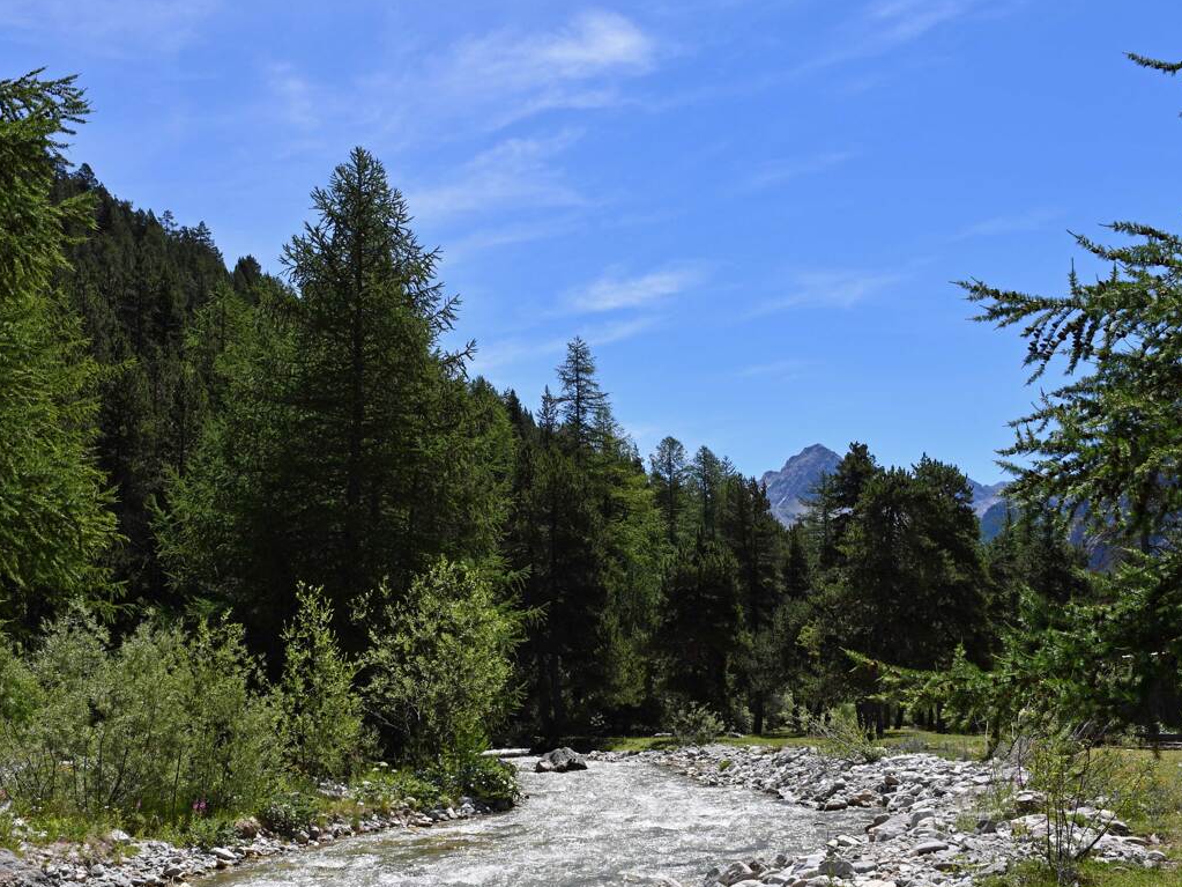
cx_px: 559
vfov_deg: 32.9
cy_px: 445
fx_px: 1502
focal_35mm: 44
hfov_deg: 42.9
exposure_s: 1/160
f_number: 11
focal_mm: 27
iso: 100
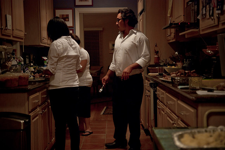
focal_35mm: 57
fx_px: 357
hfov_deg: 35.0
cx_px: 112
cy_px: 75
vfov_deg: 23.8
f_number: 2.8
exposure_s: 1/30
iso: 400
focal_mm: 38
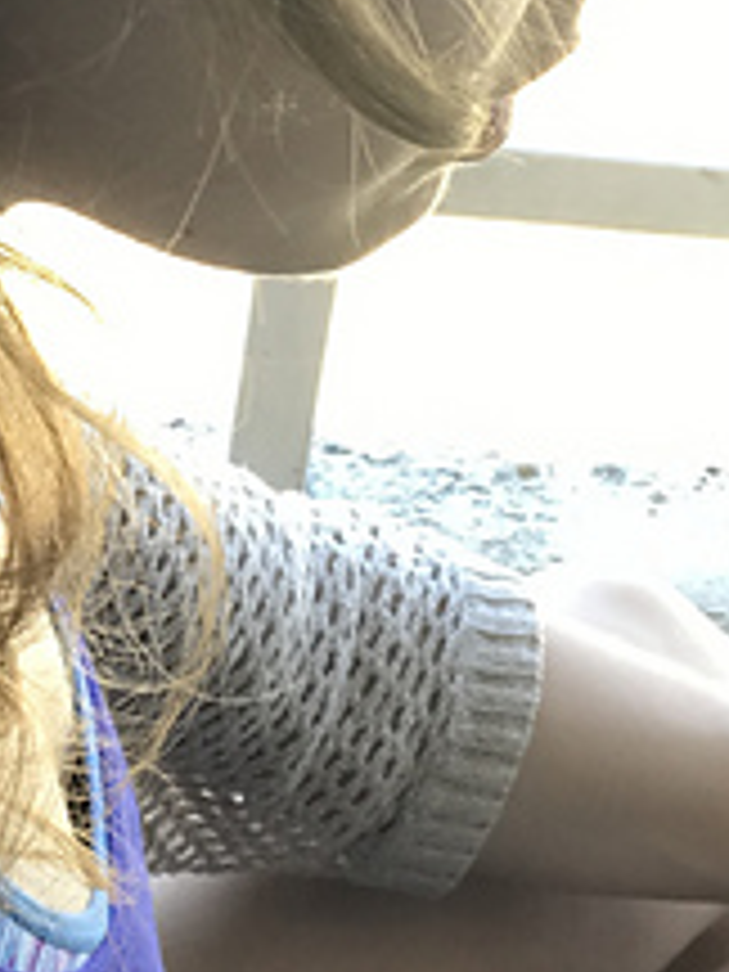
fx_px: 2668
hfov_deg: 15.4
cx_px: 133
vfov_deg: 20.6
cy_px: 324
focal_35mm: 95
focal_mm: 2.87
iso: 25
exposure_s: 1/30
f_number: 2.2
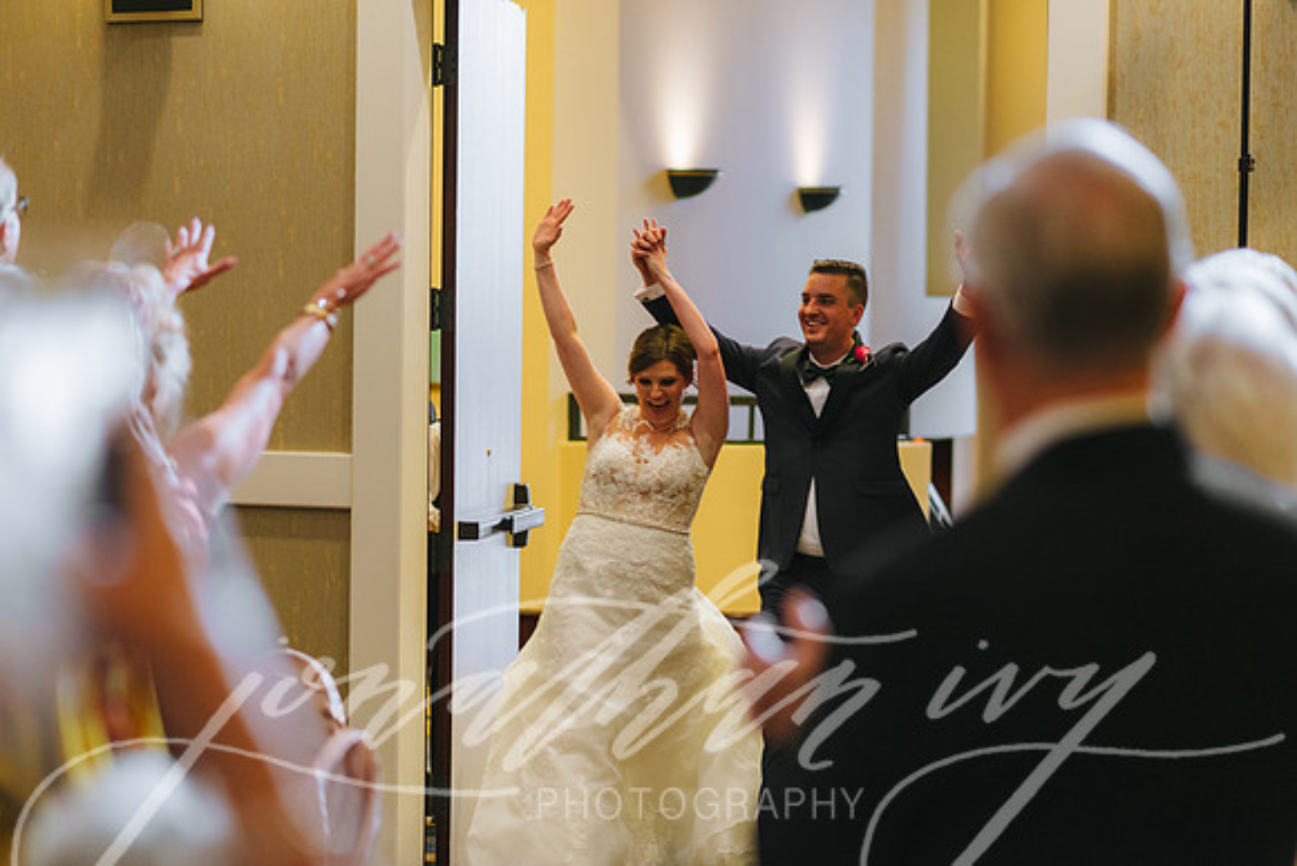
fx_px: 3215
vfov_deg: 15.3
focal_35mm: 89
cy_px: 433
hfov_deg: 22.8
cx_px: 648
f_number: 2.2
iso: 800
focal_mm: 85
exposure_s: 1/160
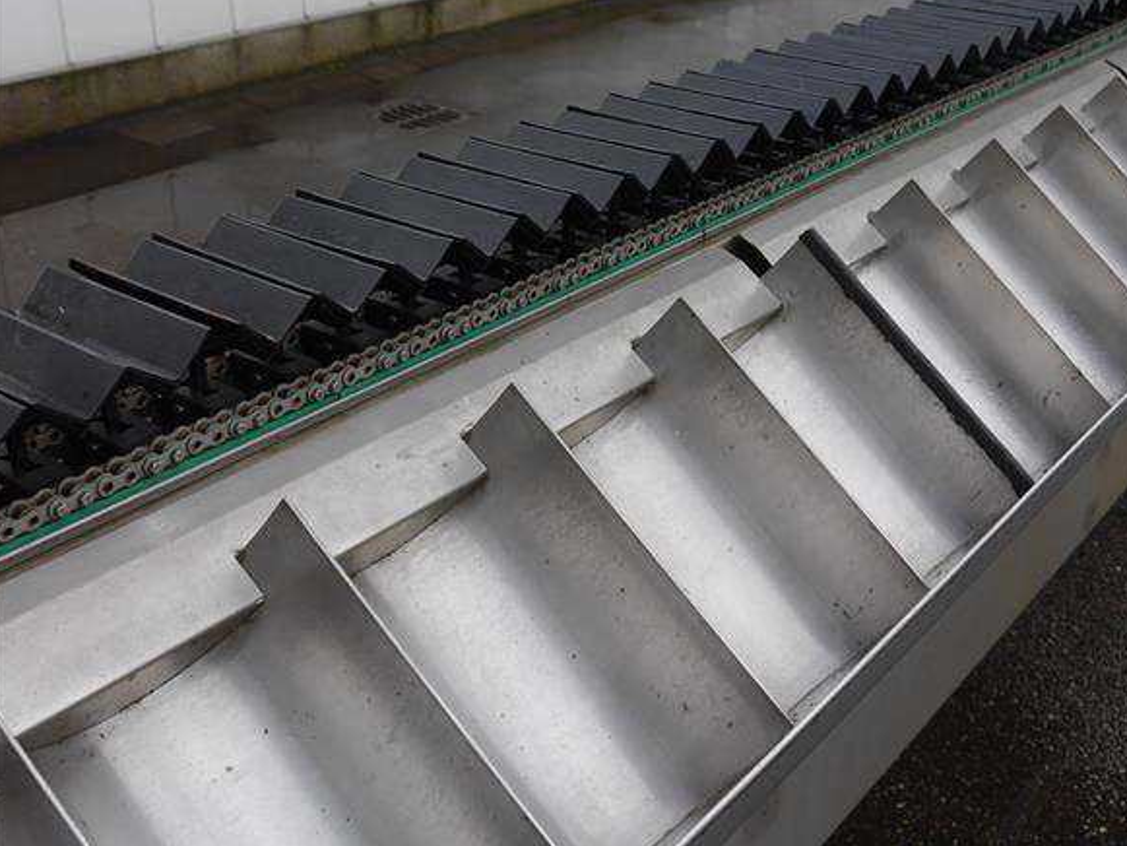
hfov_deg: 42.9
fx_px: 1433
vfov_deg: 32.9
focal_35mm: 44
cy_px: 415
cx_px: 610
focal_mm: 20
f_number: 5.6
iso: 160
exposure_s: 1/160
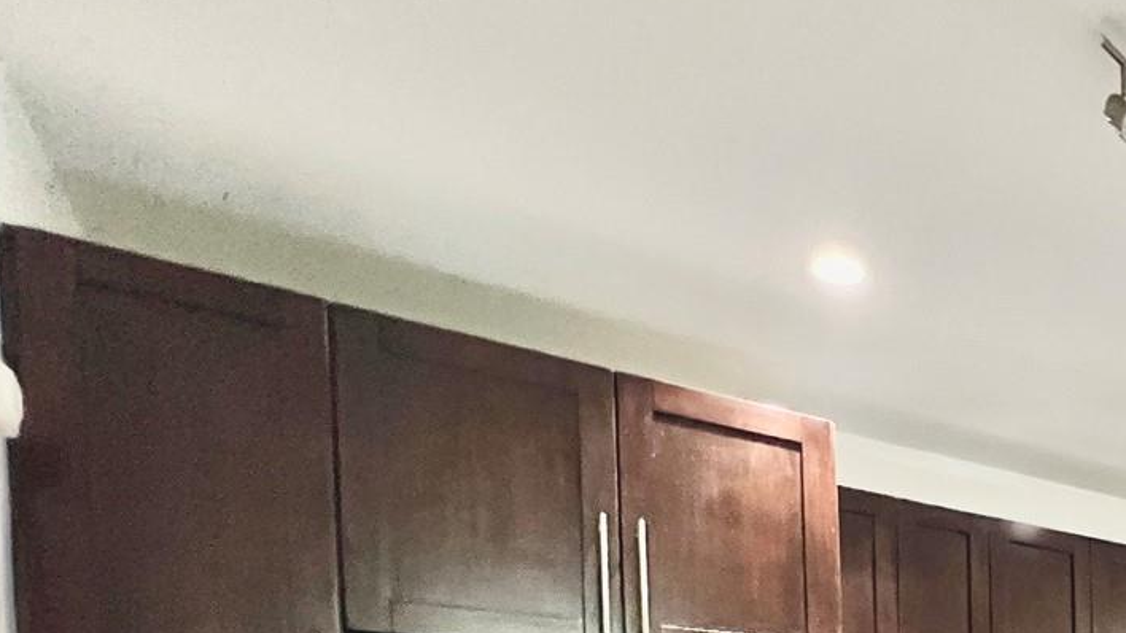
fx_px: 955
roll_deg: +0.8
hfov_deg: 46.0
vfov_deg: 28.7
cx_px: 1228
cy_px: 856
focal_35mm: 32
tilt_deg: -2.2
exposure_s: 1/60
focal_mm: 1.57
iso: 1000
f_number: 1.8
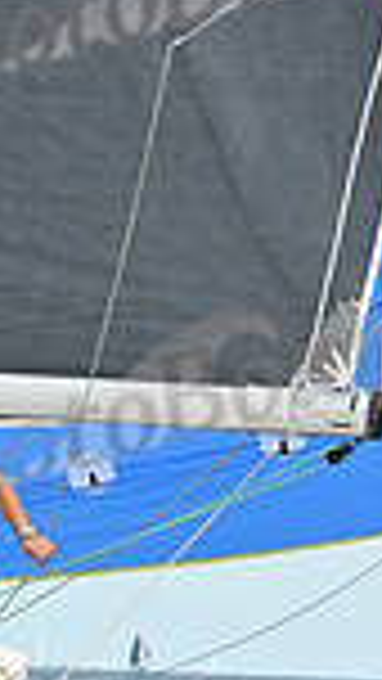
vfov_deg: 4.4
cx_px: -357
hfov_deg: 2.5
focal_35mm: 491
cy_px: 703
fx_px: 8837
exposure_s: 1/1600
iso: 320
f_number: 5.6
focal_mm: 122
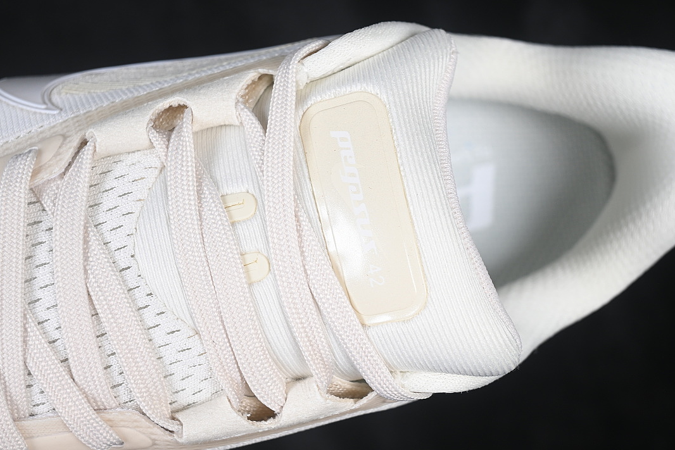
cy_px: 227
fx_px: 1425
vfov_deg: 18.0
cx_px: 338
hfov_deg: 26.6
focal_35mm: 76
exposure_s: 1/80
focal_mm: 50
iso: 160
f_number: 7.1
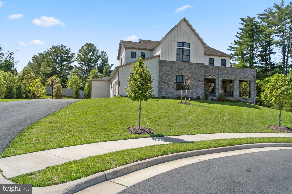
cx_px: 146
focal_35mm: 22
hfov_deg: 78.6
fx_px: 178
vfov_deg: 57.2
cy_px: 97
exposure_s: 1/2500
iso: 800
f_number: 8
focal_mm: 22
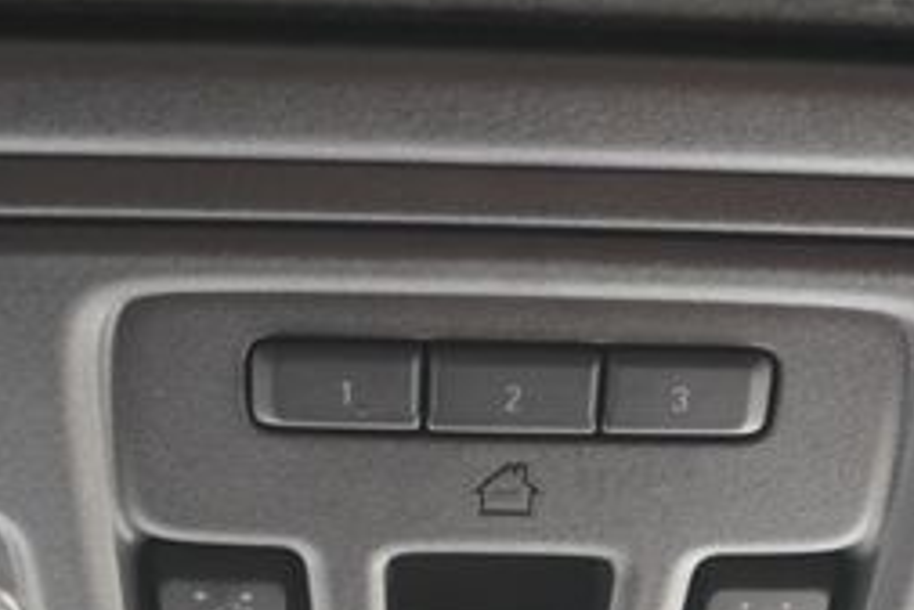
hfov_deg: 22.4
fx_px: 2312
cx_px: 488
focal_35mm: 91
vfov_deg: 14.5
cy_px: 740
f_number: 4.5
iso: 640
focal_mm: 24
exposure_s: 1/60
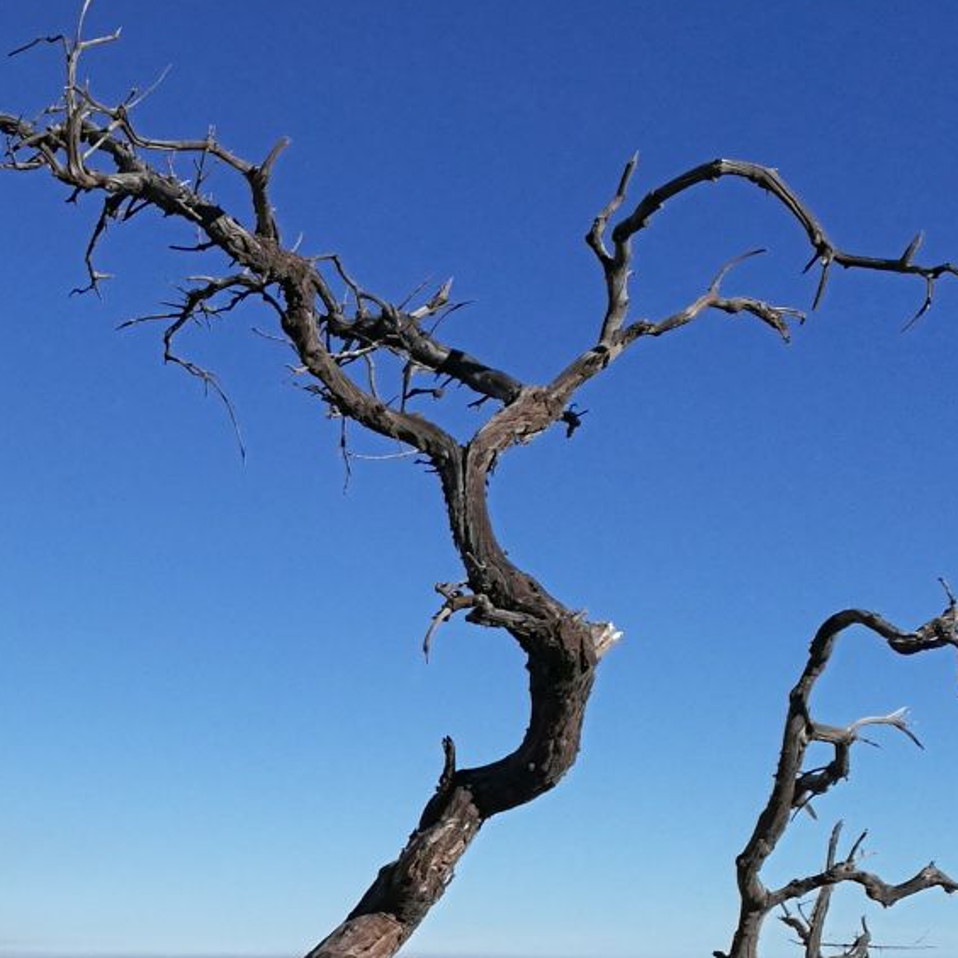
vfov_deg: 19.5
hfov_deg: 18.7
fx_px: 2630
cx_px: -391
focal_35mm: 84
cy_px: 1140
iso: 50
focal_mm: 4.5
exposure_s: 1/1290
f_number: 2.2
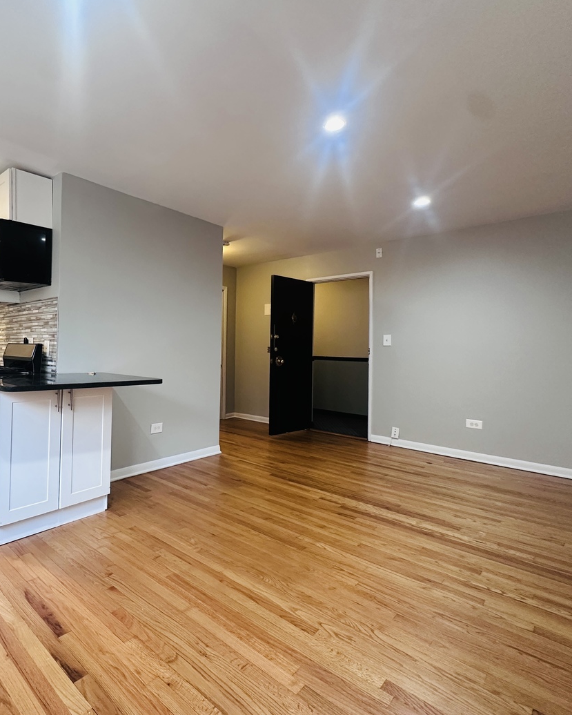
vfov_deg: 83.3
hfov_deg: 68.9
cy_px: 346
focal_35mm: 19
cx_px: 190
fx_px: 402
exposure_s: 1/60
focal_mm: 2.22
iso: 320
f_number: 2.2
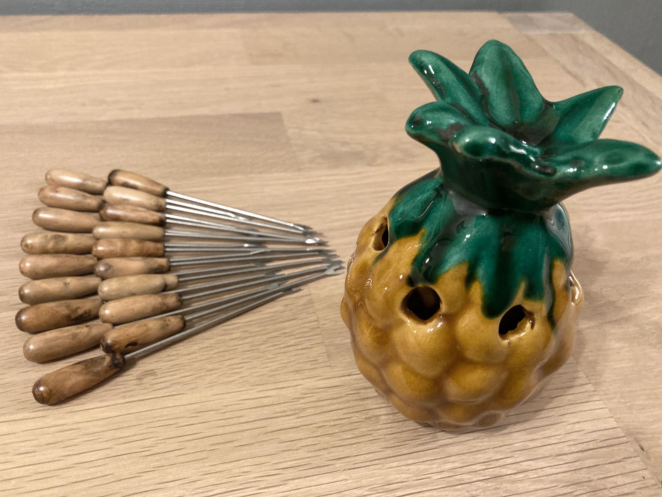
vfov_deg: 46.8
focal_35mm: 30
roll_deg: -5.4
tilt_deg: -40.3
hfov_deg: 60.0
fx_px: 574
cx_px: 330
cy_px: 243
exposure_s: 1/33
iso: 320
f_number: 1.8
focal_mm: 3.99
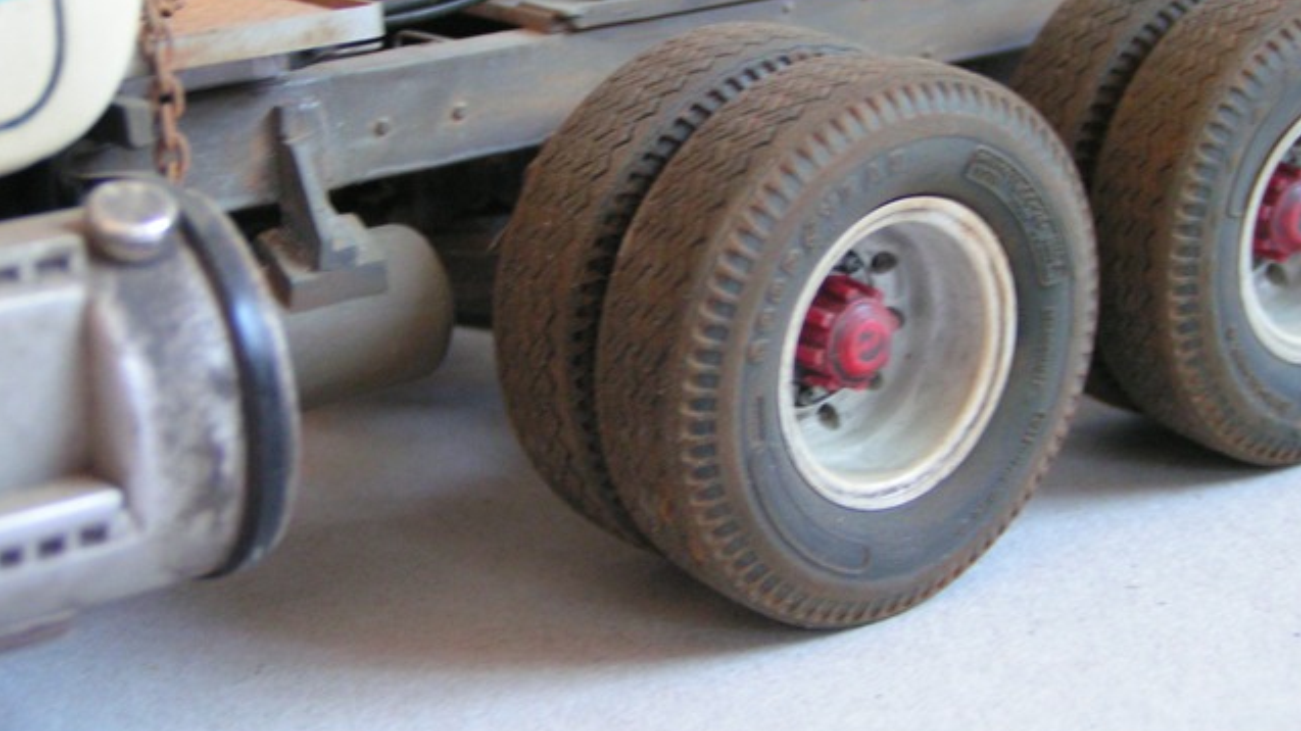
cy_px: 272
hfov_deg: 30.6
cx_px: 649
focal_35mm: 69
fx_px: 2380
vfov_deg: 17.4
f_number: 3.2
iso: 200
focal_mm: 9.7
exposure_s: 1/13
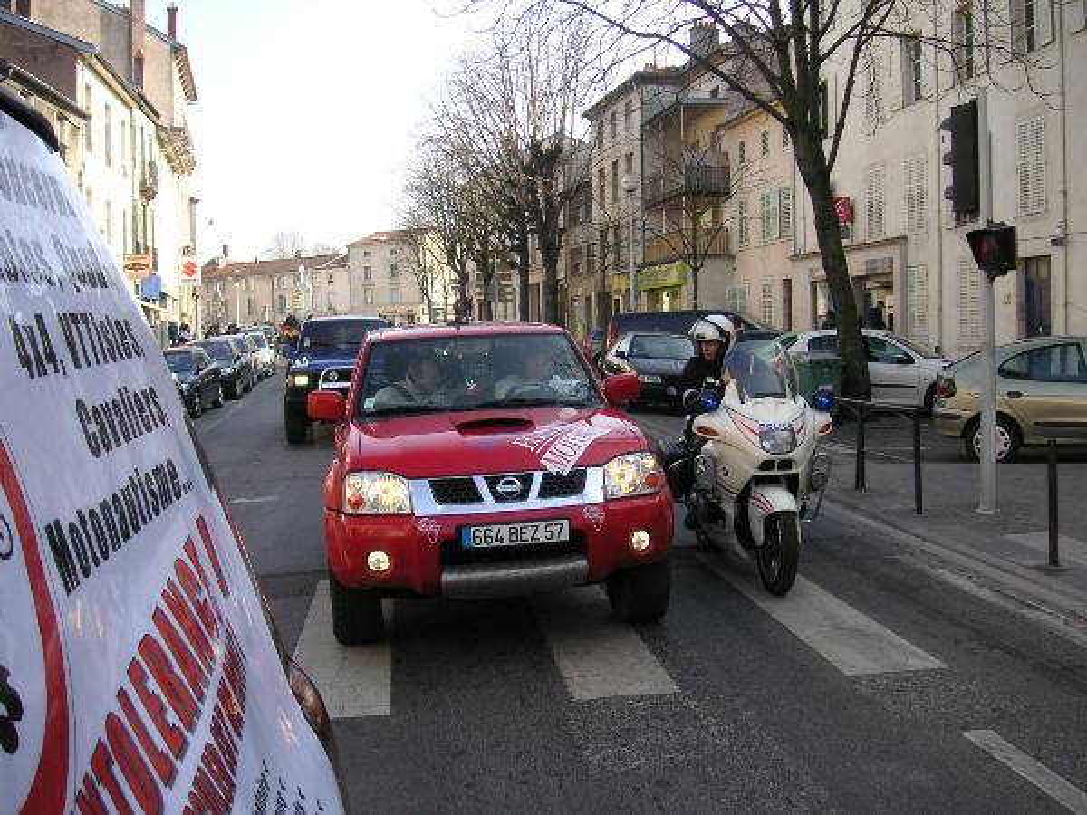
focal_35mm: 37
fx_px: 1162
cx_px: 544
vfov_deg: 38.7
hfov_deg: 50.1
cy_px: 408
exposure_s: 1/350
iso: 50
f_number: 2.8
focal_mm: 6.1
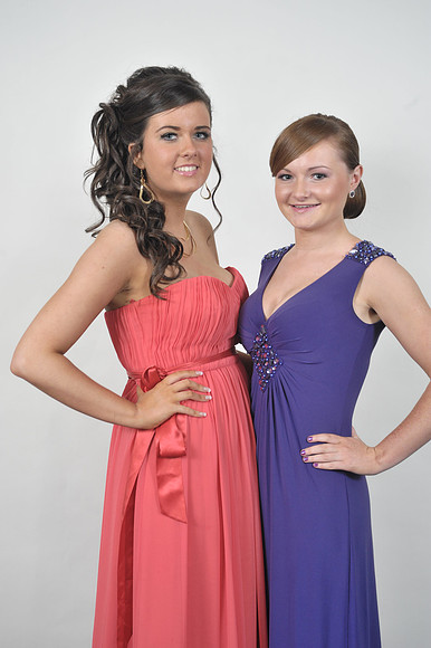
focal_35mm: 62
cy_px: 324
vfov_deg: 32.4
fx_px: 1115
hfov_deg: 21.9
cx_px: 216
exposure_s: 1/160
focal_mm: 62
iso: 1000
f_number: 7.1
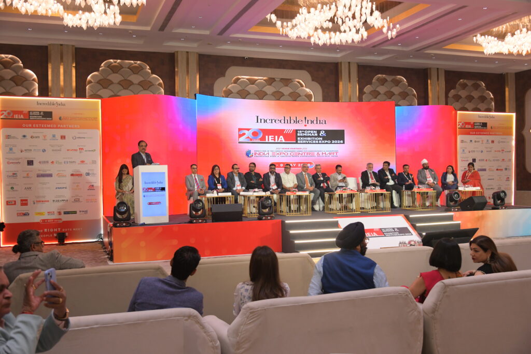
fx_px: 516
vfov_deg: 37.9
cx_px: 266
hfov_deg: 54.4
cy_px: 177
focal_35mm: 35
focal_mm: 35
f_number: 4.5
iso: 1600
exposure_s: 1/200
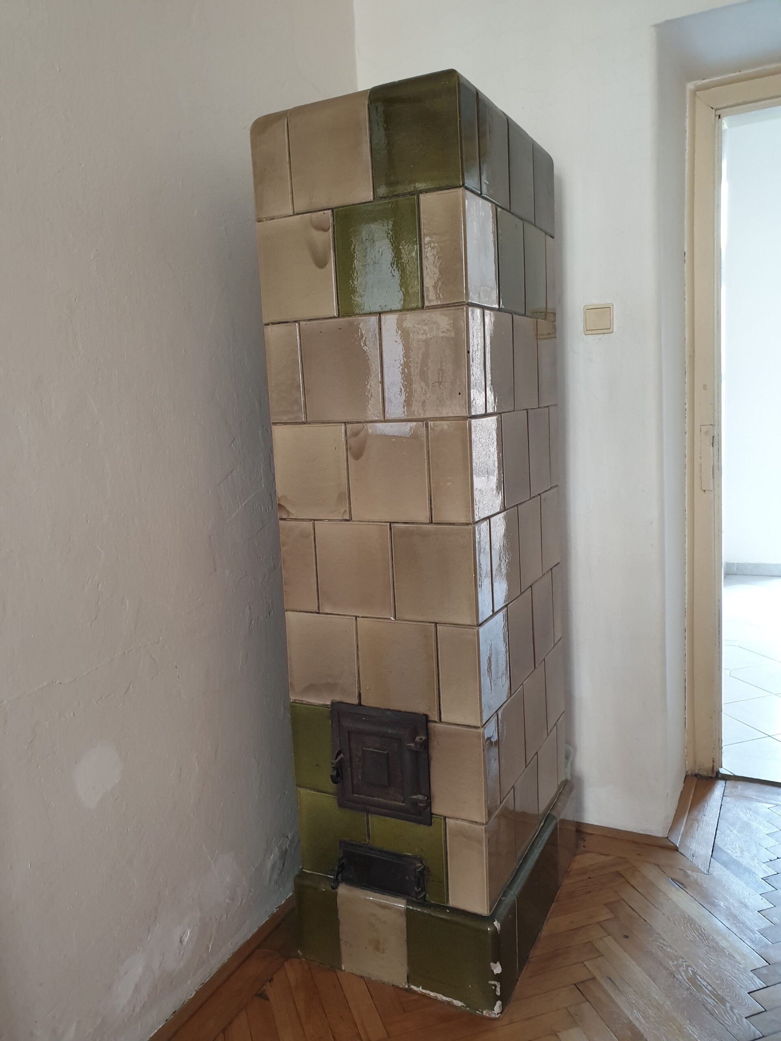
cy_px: 520
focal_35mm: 26
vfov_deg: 67.3
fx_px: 782
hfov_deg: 53.1
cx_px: 390
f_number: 2.4
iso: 250
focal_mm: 4.3
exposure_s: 1/50
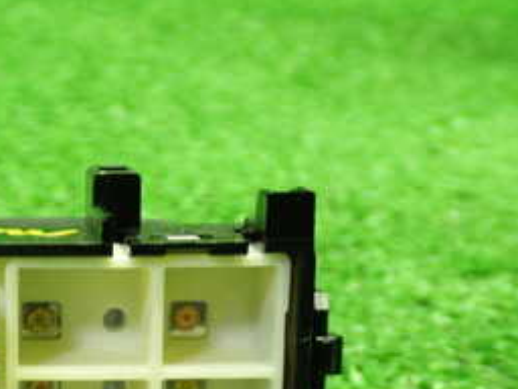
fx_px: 1541
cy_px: 432
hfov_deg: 18.4
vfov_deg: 14.0
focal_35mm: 103
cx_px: -34
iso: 640
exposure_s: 1/40
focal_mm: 7.84
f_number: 2.9
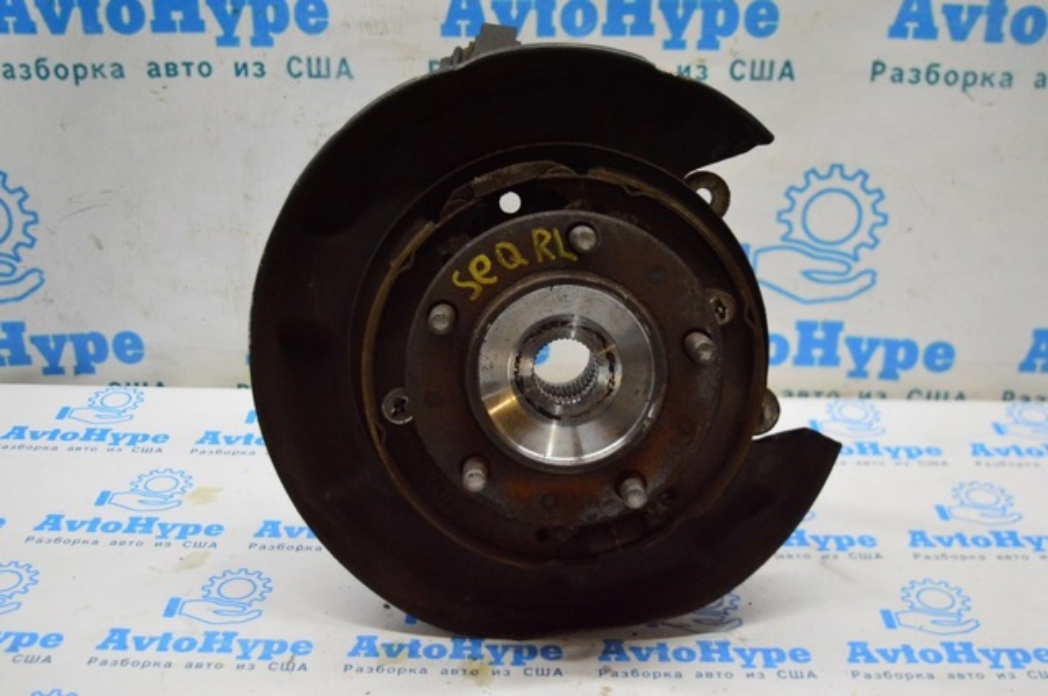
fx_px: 1308
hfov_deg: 43.7
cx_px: 524
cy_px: 348
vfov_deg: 29.8
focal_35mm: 45
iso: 3200
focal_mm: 30
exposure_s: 1/320
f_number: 4.2
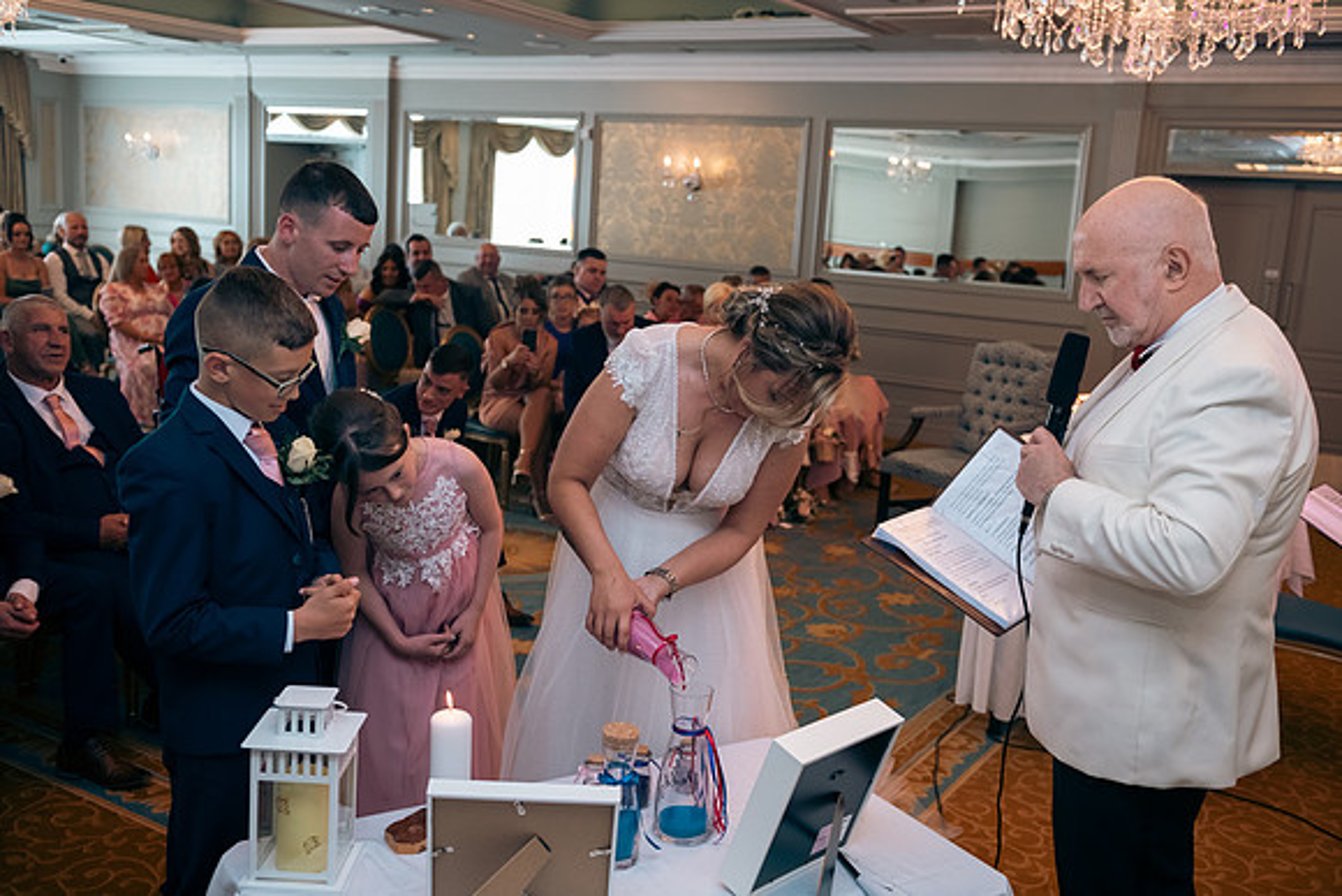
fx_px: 1305
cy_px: 448
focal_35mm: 35
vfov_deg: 37.9
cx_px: 671
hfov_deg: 54.4
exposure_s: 1/160
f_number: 3.5
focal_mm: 35
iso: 640
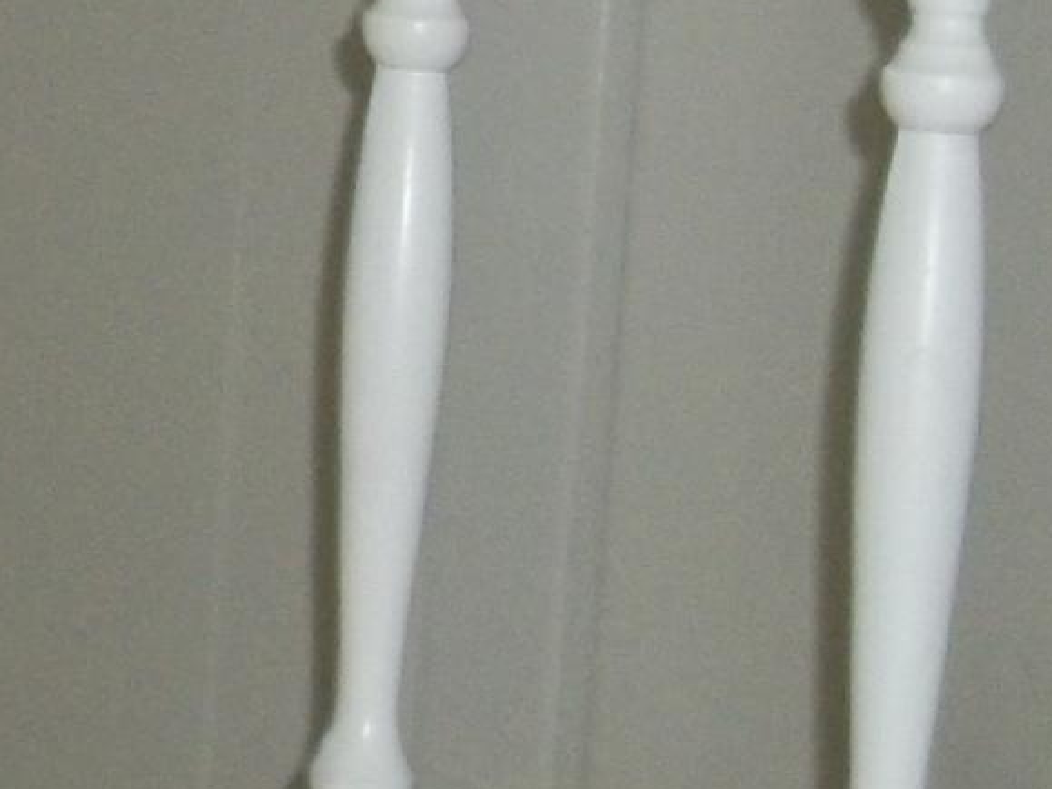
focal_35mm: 171
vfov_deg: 8.7
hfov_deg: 10.7
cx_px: -981
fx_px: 5196
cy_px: 111
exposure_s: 1/30
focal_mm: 5.9
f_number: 3.3
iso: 160
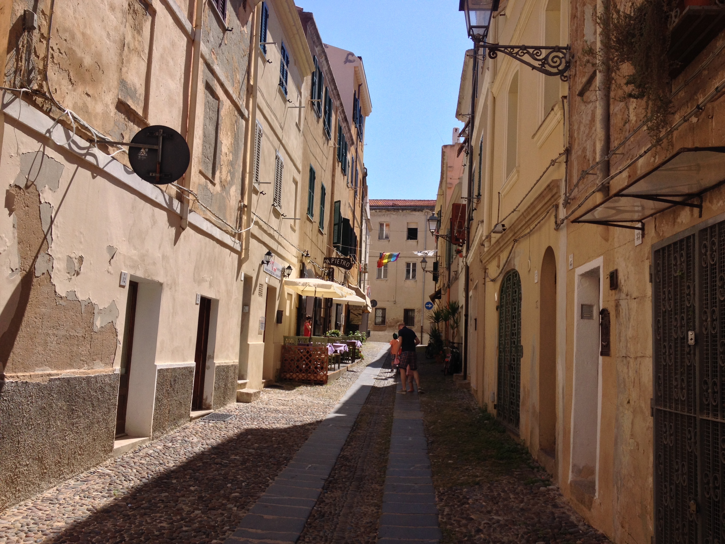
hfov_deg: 52.6
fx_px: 733
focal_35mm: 35
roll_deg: -2.0
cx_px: 362
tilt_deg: +3.3
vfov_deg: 40.7
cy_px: 272
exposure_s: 1/1672
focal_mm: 4.28
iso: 50
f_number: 2.4
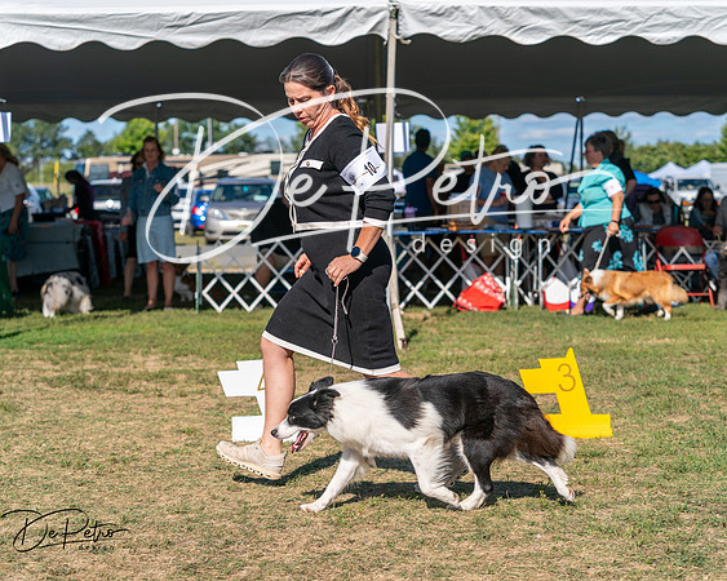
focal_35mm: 79
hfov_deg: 24.2
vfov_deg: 19.4
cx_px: 364
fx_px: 1696
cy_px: 290
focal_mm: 70
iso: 100
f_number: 4.5
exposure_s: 1/1250
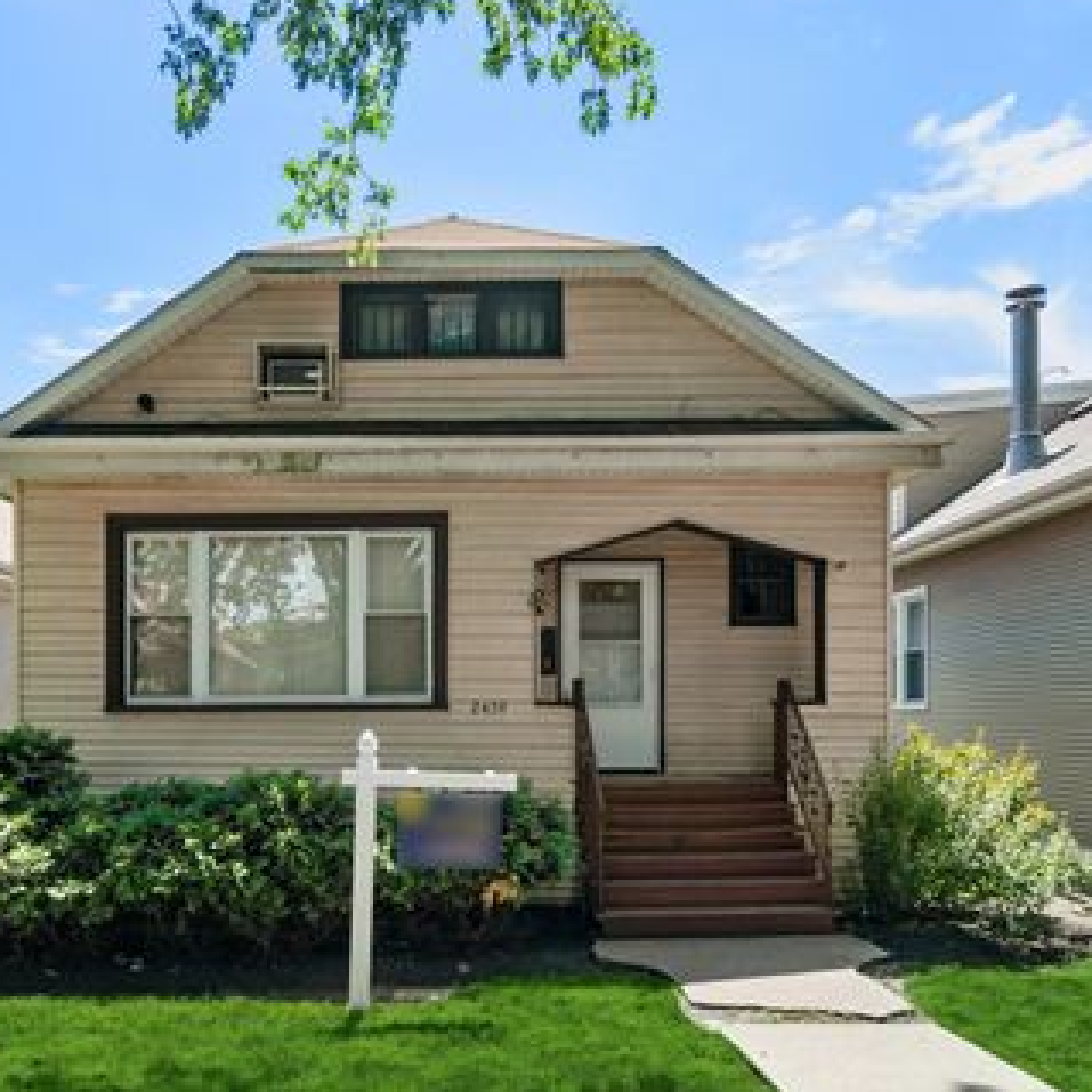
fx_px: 857
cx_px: 428
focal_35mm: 24
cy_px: 525
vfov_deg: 65.0
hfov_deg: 64.3
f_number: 8
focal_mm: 12
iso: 200
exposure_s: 1/125
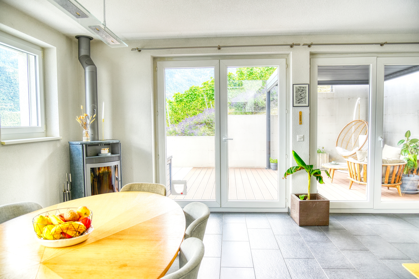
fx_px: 279
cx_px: 210
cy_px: 140
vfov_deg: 53.2
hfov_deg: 73.7
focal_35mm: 24
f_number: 10
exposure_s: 1/400
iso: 250
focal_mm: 24
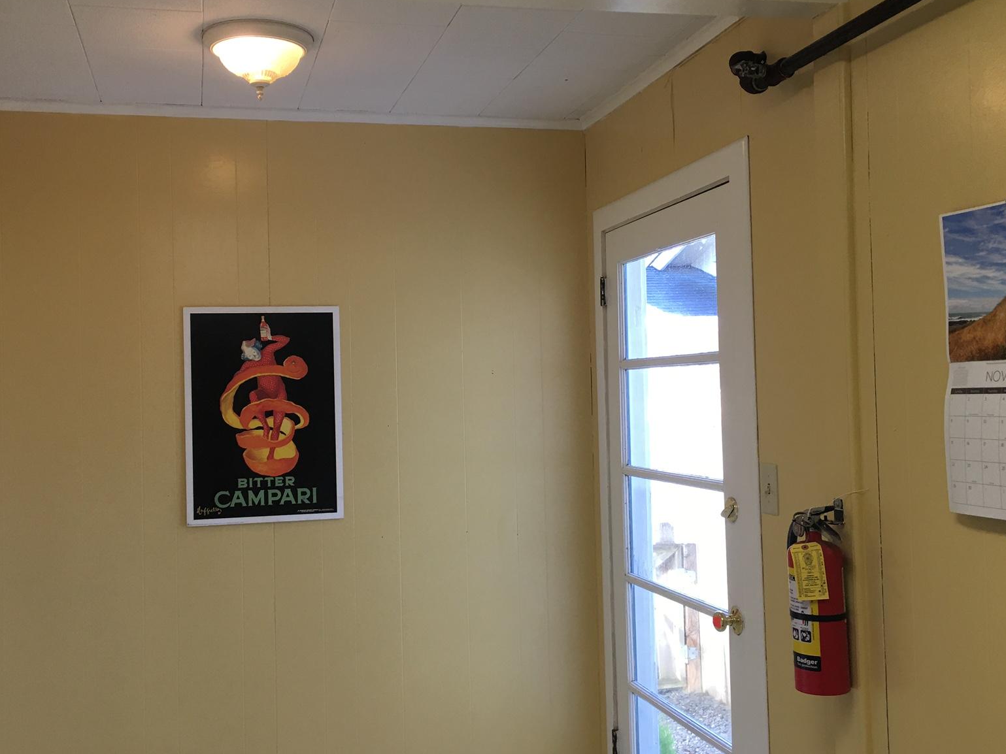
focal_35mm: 38
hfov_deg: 48.9
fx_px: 1104
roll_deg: +1.4
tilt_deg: +2.7
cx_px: 460
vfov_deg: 37.7
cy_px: 381
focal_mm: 4.15
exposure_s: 1/30
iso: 25
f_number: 2.2
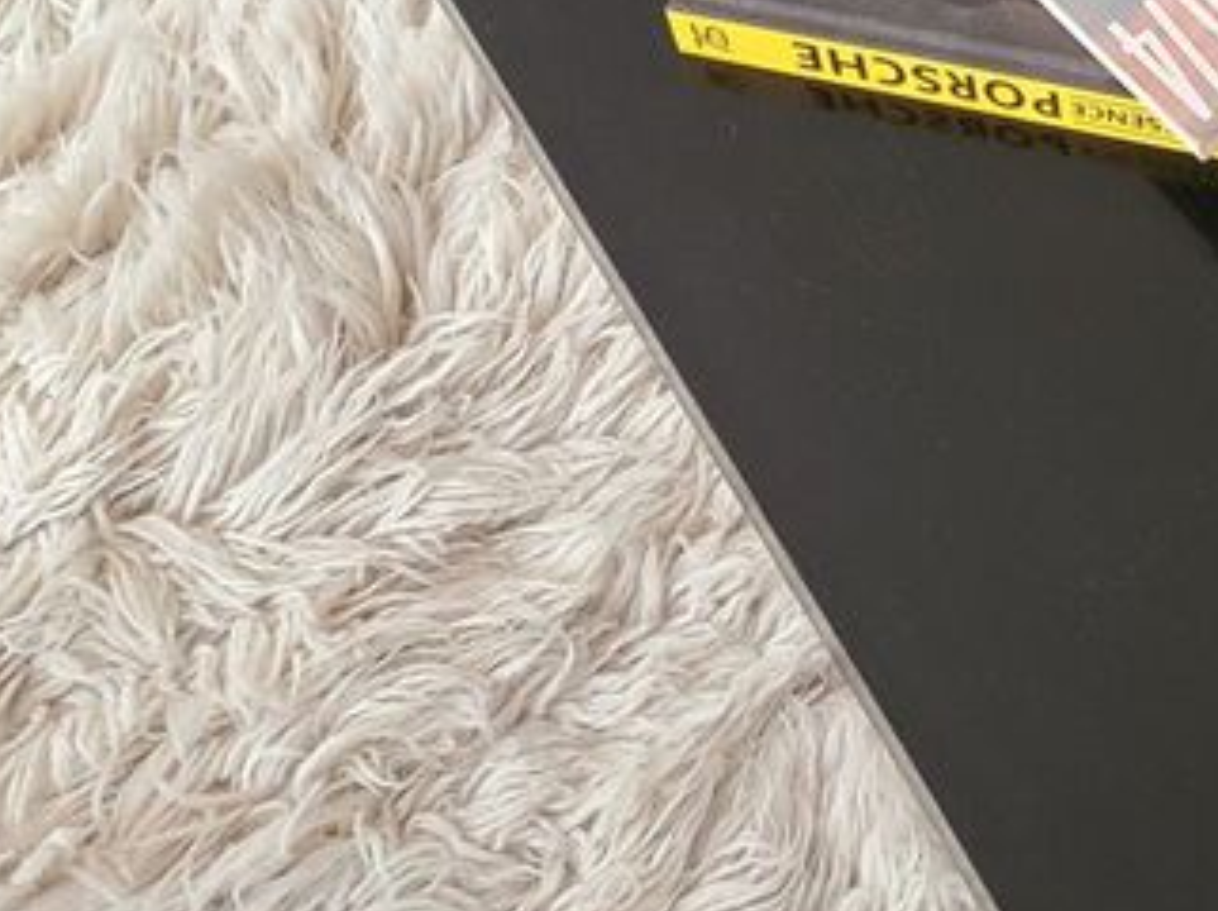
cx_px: 1575
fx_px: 2741
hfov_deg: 22.5
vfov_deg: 17.6
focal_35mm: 78
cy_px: -304
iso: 400
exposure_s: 1/40
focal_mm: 7
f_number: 1.8
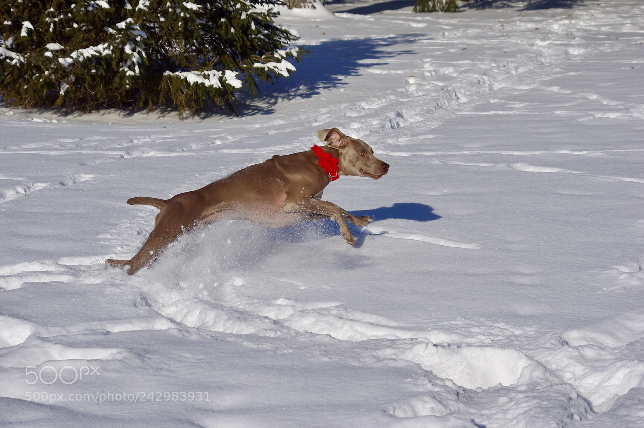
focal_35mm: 117
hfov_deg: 17.5
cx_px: 322
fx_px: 2091
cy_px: 214
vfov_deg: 11.7
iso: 200
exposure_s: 1/1000
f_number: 9
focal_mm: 77.5
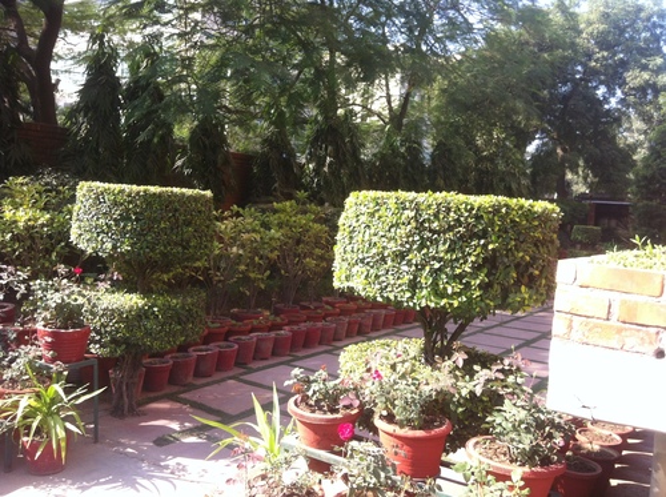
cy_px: 248
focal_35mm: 35
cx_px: 333
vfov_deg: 40.6
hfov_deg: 52.7
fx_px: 672
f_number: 2.8
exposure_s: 1/239
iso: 80
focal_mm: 3.85
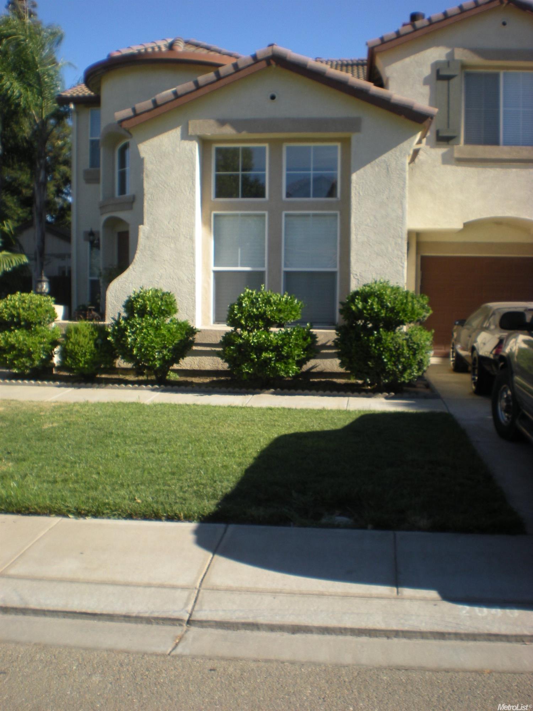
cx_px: 266
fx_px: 780
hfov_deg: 37.7
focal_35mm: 38
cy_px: 356
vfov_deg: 49.0
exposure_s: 1/308
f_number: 4.6
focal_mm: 6.3
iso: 64
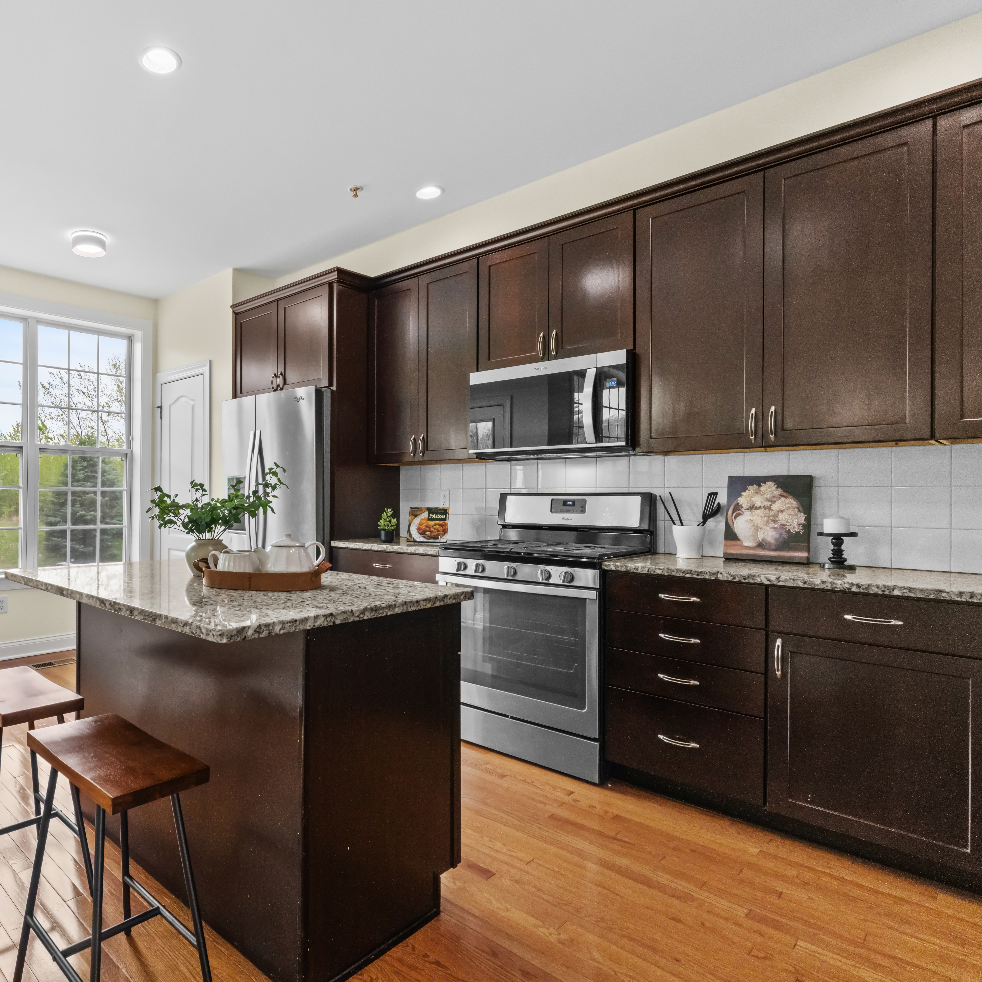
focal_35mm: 20
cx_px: 258
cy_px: 500
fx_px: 650
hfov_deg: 69.7
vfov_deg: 74.1
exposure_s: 1/25
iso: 3200
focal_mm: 15.2
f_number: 11
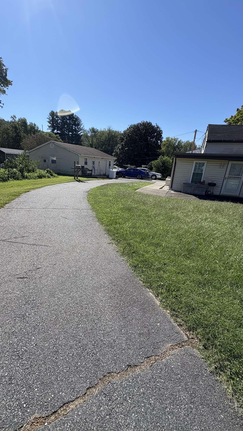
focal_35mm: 16
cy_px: 224
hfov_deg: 66.5
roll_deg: -3.6
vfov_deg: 99.3
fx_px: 183
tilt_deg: -18.7
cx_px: 98
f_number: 2.2
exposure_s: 1/1637
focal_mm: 2.22
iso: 50
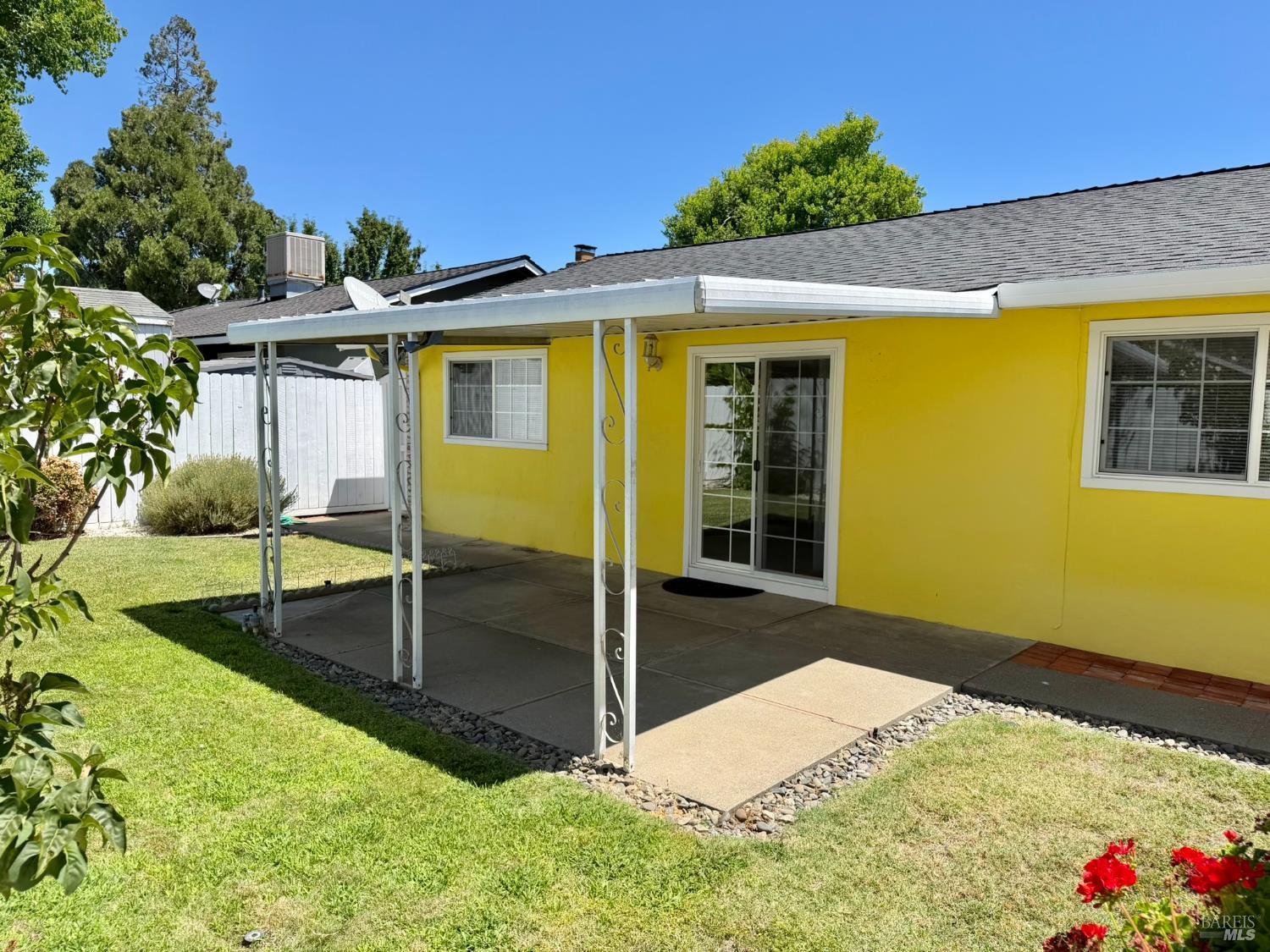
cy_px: 476
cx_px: 635
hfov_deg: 71.6
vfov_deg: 56.8
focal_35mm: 24
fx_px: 881
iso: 80
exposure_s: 1/3425
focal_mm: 6.76
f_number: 1.78
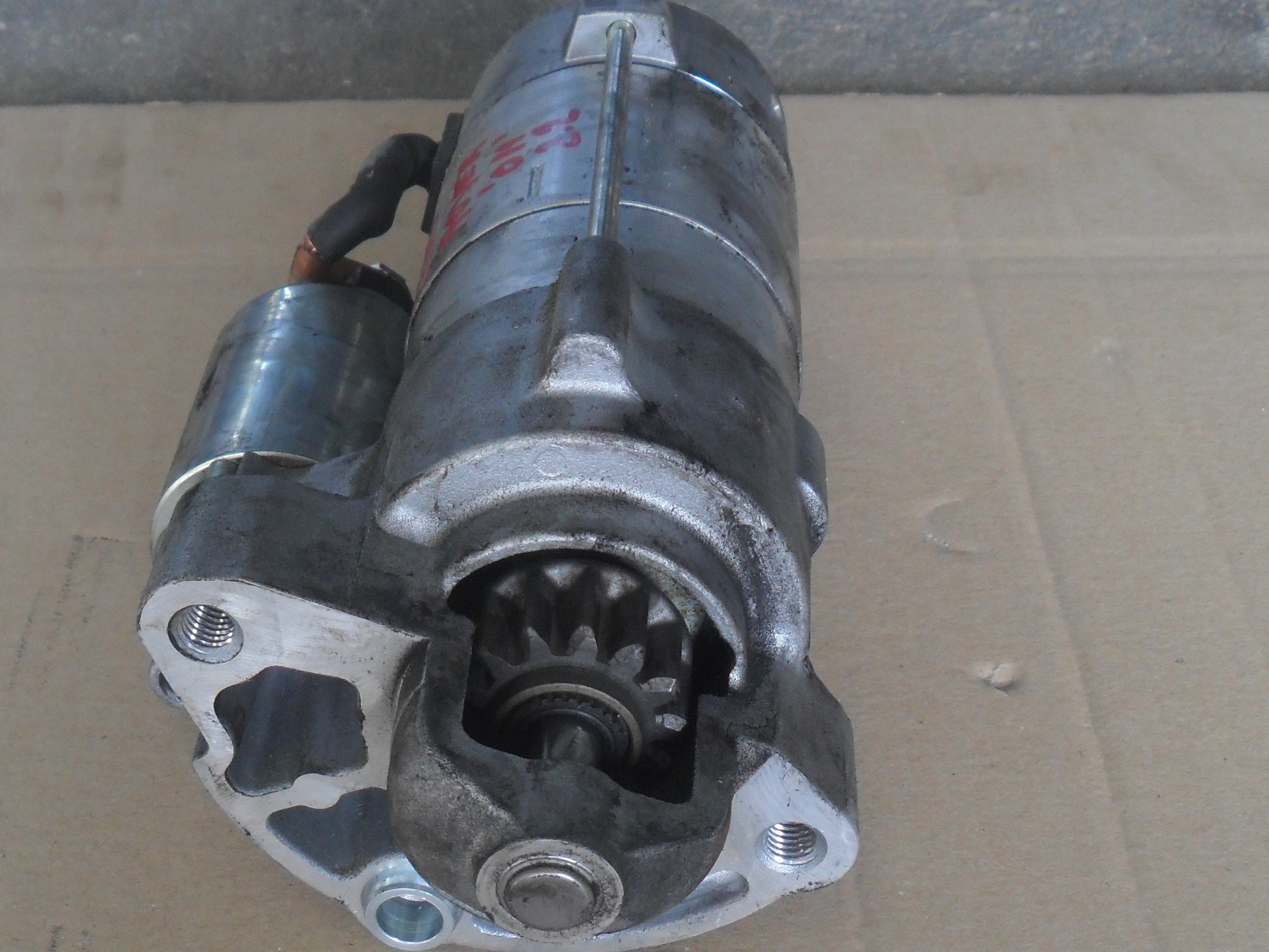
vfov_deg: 40.7
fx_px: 1283
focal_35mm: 35
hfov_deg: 52.6
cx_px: 634
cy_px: 476
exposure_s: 1/45
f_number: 3
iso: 120
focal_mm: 6.3
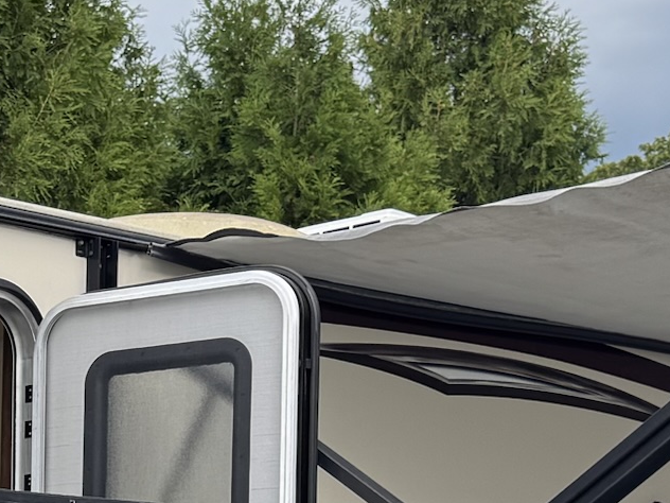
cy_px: 714
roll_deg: -1.4
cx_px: -171
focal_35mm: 114
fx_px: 2206
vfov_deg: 12.5
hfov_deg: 16.4
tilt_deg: -1.2
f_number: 1.78
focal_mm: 6.76
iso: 80
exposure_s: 1/842
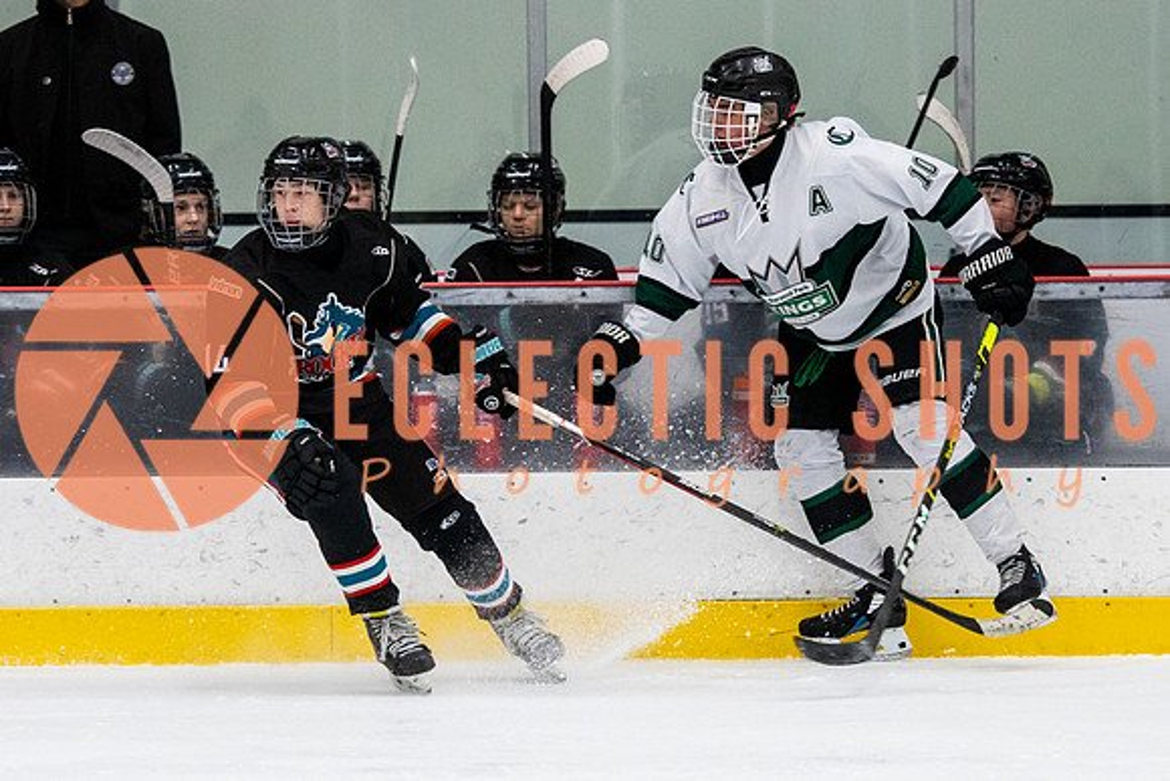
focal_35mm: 289
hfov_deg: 7.1
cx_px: 460
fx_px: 9379
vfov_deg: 4.8
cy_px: 388
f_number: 2.8
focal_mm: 125
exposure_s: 1/640
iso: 2000
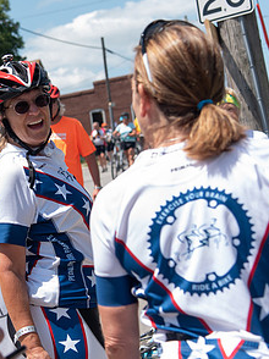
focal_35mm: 95
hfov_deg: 15.1
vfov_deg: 20.7
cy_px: 176
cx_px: -33
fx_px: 986
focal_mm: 50
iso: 200
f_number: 4.5
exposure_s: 1/640
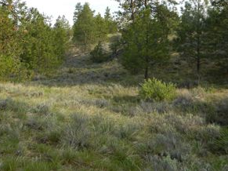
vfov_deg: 32.8
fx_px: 283
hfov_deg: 43.8
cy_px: 40
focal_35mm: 43
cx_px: 102
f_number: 3.1
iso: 80
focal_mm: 4.5
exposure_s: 1/400
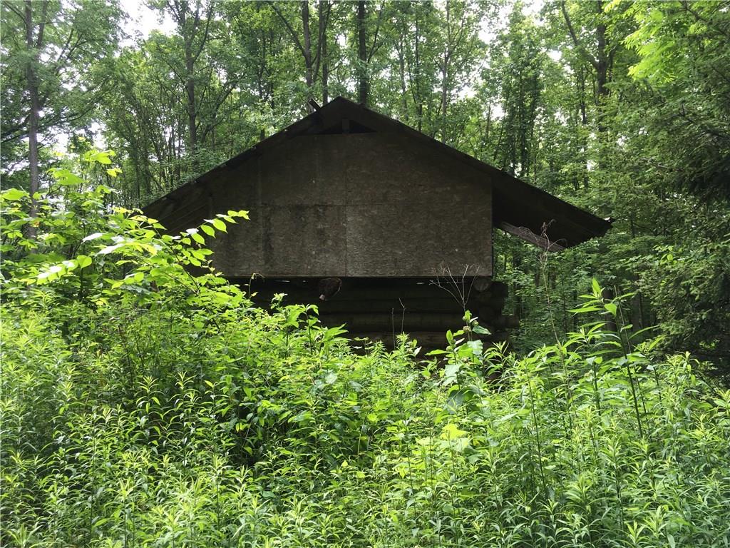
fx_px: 612
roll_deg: +1.9
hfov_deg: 61.7
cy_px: 274
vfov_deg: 48.2
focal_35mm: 29
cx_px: 365
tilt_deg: +1.2
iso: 25
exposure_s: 1/138
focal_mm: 4.15
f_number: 2.2
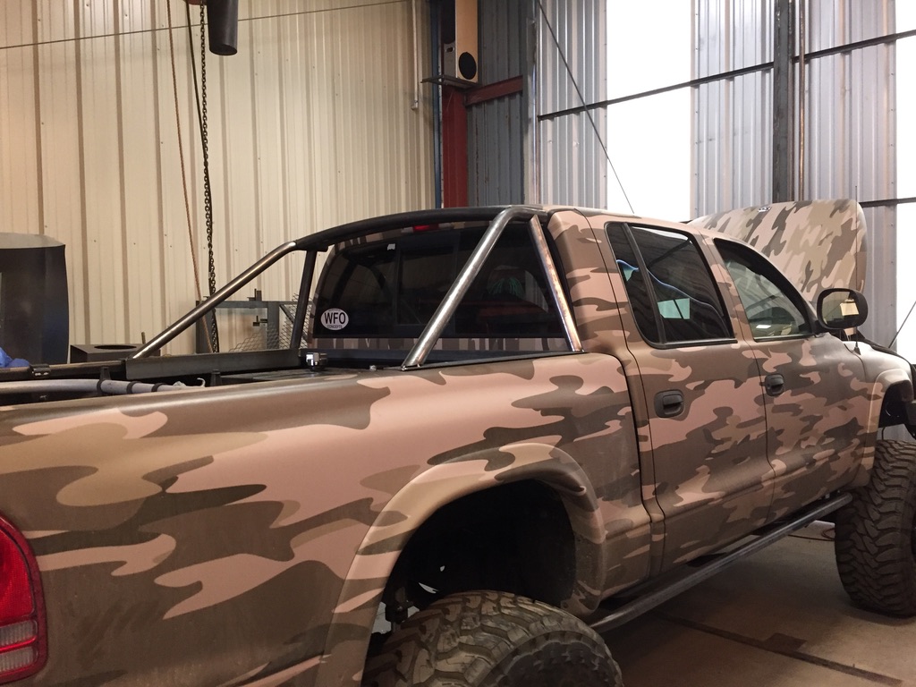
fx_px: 767
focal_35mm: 29
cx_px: 458
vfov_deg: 48.2
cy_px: 344
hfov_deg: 61.7
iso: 160
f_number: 2.2
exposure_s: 1/30
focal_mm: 4.15
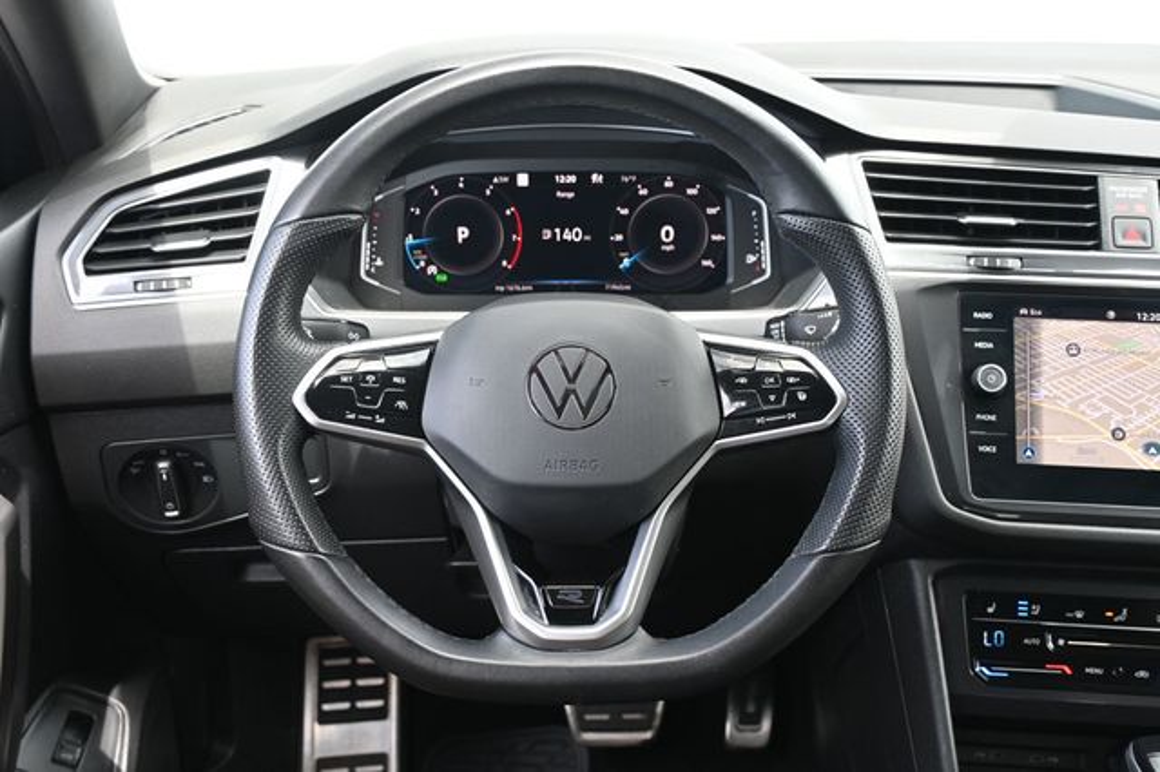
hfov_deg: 48.7
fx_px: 1280
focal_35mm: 40
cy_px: 386
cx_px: 580
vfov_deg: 33.6
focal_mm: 26.5
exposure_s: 1/125
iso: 560
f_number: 4.5
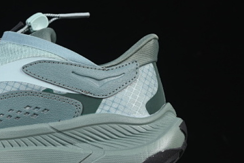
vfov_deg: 8.6
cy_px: 76
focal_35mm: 160
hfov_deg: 12.7
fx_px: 1085
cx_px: 12
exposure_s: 1/80
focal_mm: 50
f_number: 7.1
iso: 160
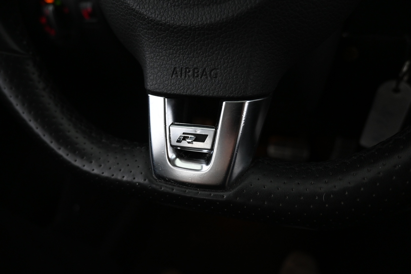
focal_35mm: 24
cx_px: 206
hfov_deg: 73.7
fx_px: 274
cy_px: 137
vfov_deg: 53.1
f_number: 3.5
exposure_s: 1/25
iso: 1600
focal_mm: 16
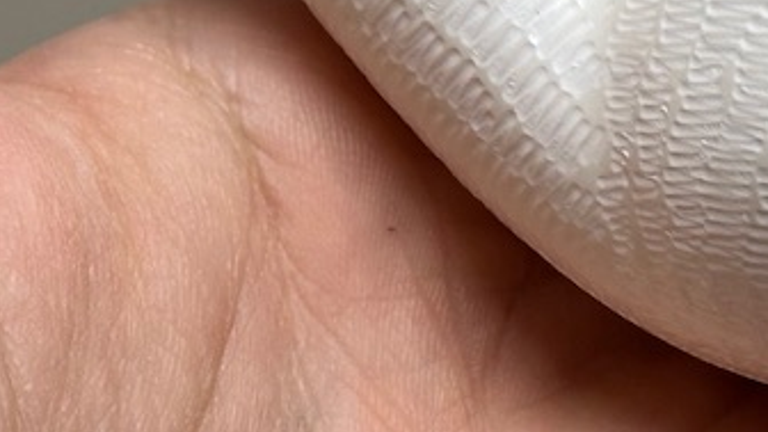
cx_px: 466
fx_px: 4052
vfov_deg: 6.0
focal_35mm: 199
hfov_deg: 10.8
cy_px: -299
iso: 64
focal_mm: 6.86
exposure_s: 1/121
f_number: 1.78
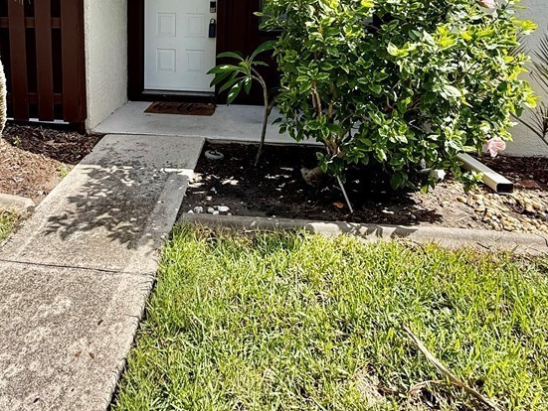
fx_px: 412
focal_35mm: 26
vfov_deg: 48.3
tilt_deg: -6.2
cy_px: 51
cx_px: 203
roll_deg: -1.0
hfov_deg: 66.2
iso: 64
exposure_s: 1/379
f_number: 2.2
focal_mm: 2.22
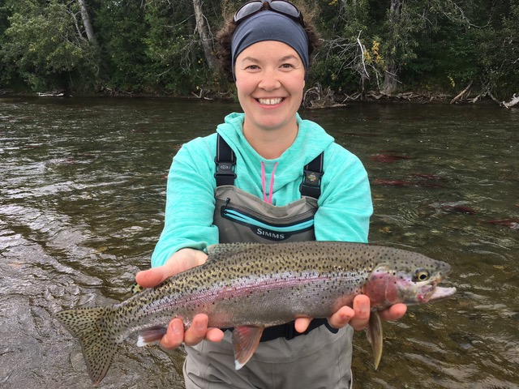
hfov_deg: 61.7
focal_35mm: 29
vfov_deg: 48.2
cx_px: 260
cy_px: 194
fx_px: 435
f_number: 2.2
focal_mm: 4.15
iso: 25
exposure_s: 1/259
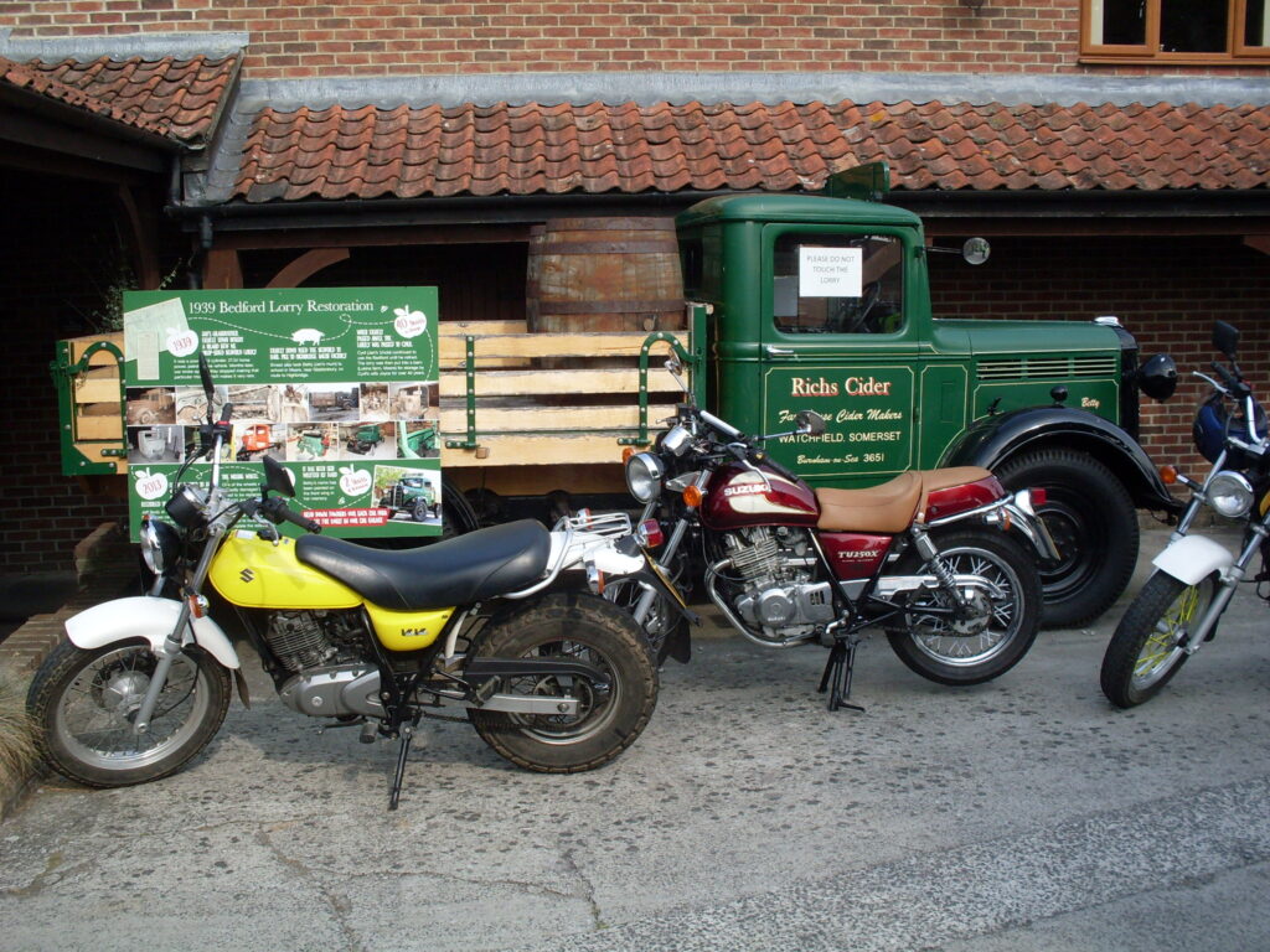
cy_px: 476
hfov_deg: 49.0
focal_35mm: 38
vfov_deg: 37.7
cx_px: 635
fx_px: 1394
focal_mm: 6.3
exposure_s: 1/125
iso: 80
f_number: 8.4
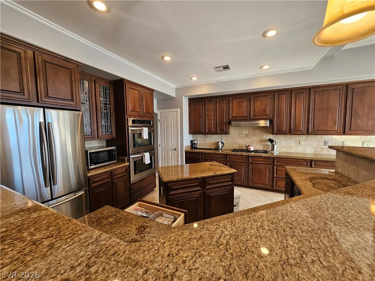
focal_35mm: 13
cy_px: 140
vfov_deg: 89.9
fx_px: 141
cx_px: 188
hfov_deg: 106.2
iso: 64
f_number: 2.2
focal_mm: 1.7
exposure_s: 1/60
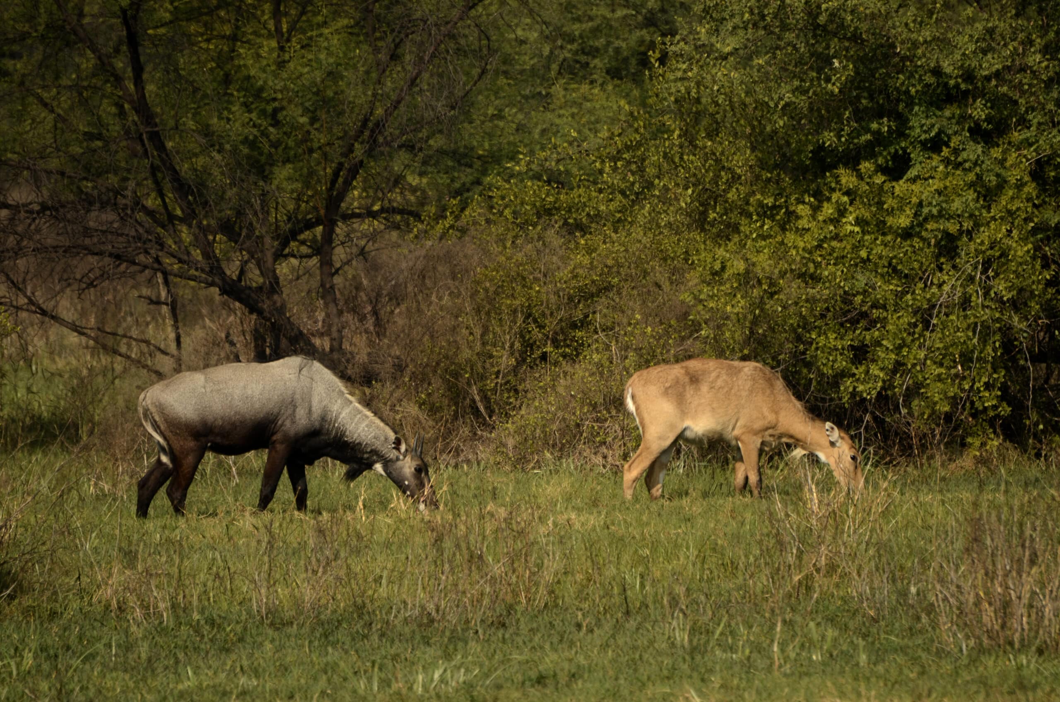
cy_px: 351
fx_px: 13224
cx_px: 530
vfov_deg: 3.0
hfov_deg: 4.6
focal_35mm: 450
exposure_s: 1/1250
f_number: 5.6
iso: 200
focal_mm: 300
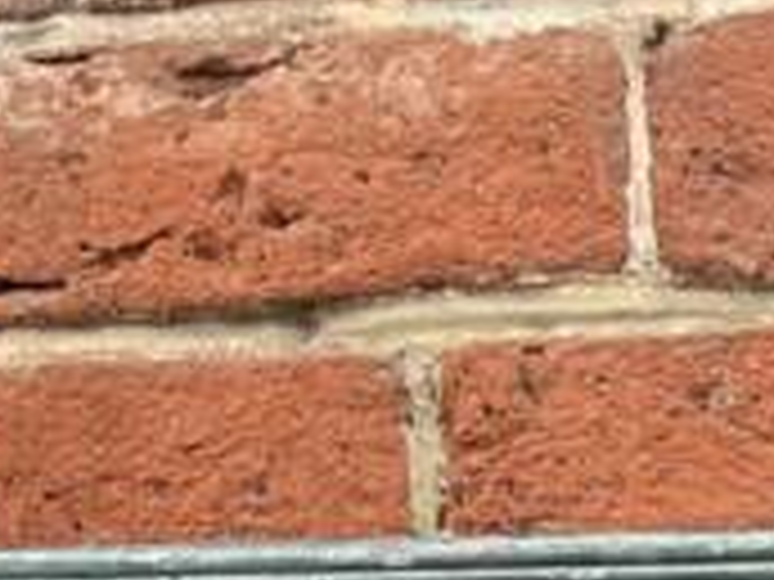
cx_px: 1107
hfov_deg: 12.5
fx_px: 3376
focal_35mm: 151
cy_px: 1515
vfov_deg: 8.7
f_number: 1.6
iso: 100
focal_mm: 5.1
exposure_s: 1/121
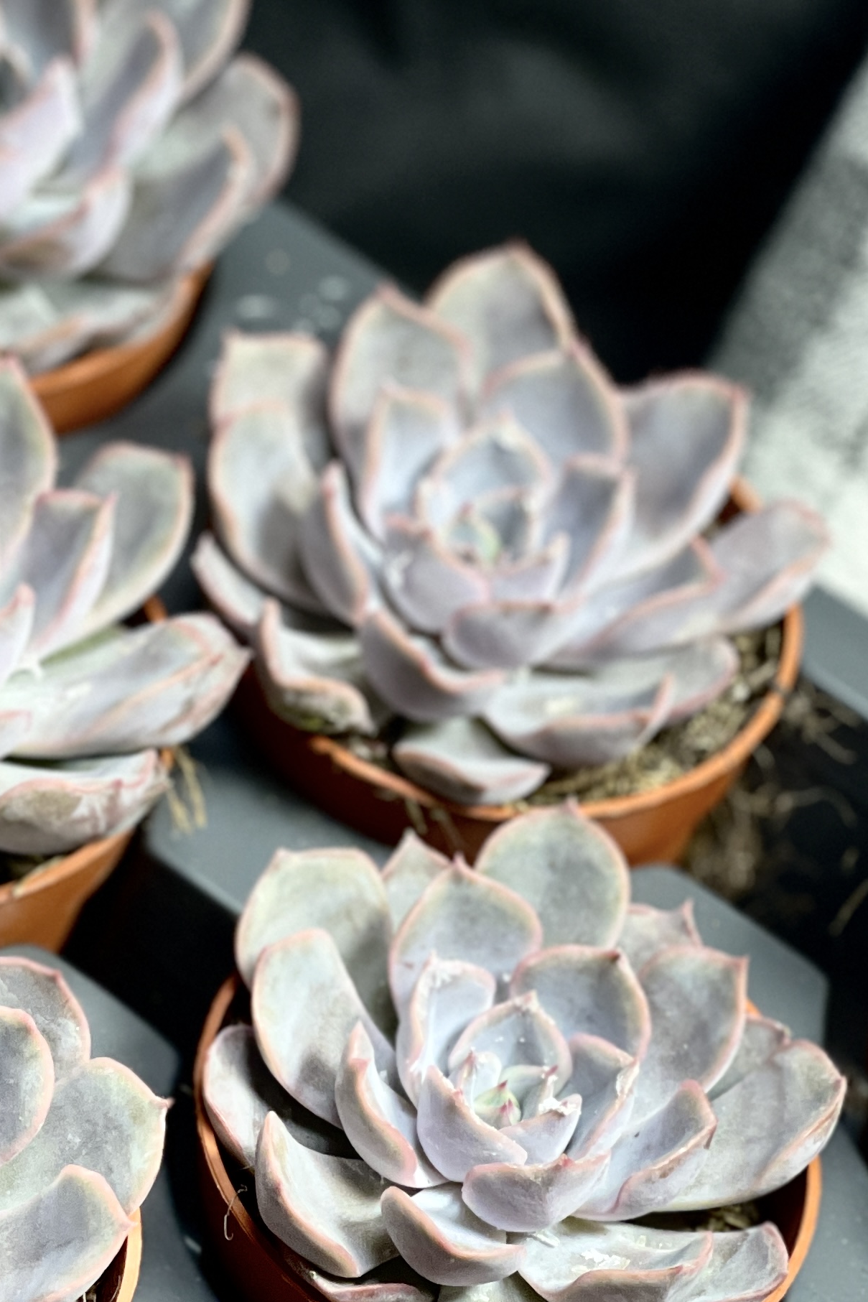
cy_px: 793
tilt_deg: -41.0
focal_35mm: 148
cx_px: -136
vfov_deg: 13.9
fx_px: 5351
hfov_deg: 9.2
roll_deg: -2.6
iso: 160
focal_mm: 7.5
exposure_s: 1/100
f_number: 2.2
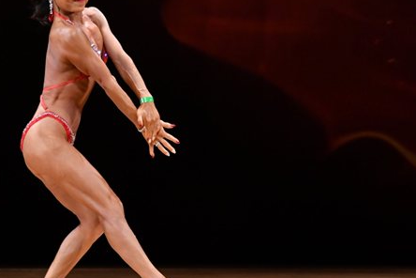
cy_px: 127
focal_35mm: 445
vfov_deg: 3.1
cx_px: 117
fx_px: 5142
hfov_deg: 4.6
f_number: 5.6
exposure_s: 1/400
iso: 3200
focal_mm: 170
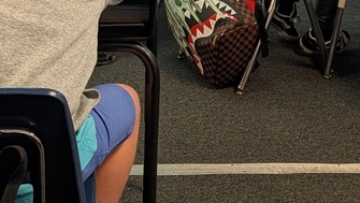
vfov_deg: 13.6
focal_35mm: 80
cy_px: -163
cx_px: 207
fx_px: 764
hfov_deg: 26.5
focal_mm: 6.9
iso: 16
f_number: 1.68
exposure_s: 1/381
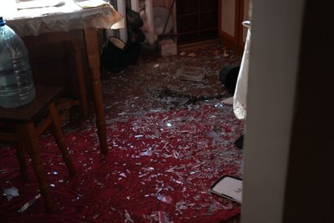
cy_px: 112
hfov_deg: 43.6
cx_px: 167
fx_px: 418
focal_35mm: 45
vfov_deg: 29.9
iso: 800
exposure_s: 1/50
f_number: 2.8
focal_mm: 45
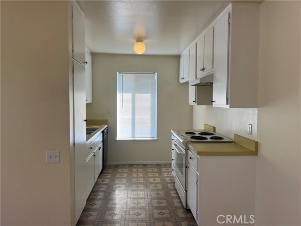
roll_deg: +0.0
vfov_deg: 53.1
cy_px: 113
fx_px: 226
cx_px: 150
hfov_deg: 67.3
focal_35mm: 26
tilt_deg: -2.5
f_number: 1.5
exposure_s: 1/192
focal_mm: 5.7
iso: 40
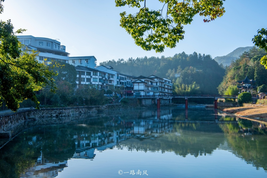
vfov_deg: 33.4
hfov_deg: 48.4
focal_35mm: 40
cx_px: 134
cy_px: 89
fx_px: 297
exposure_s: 1/100
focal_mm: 40
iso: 100
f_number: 13
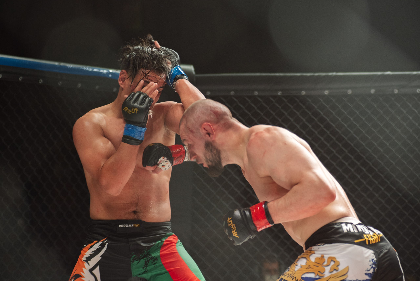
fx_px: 1109
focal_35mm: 95
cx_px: 210
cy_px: 140
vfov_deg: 14.4
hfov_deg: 21.5
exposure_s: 1/320
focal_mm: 95
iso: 900
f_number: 4
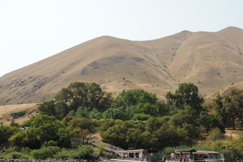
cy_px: 90
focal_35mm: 49
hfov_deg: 40.0
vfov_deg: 27.5
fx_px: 331
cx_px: 156
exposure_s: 1/320
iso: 400
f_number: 10
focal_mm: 35
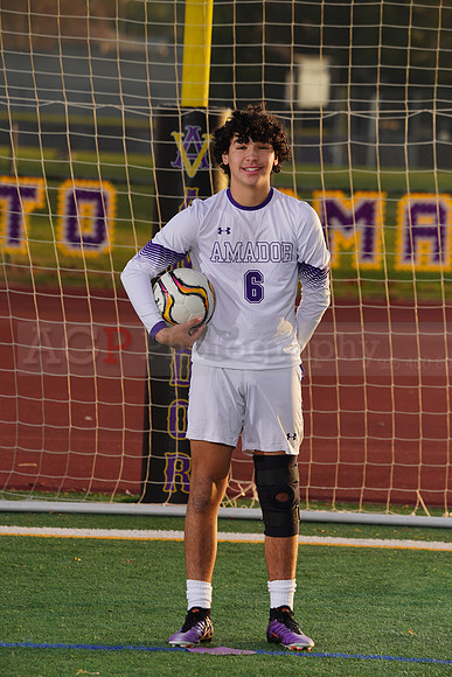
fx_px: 5194
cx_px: 226
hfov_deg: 5.0
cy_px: 338
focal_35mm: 276
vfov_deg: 7.5
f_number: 8
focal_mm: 276
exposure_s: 1/200
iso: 100
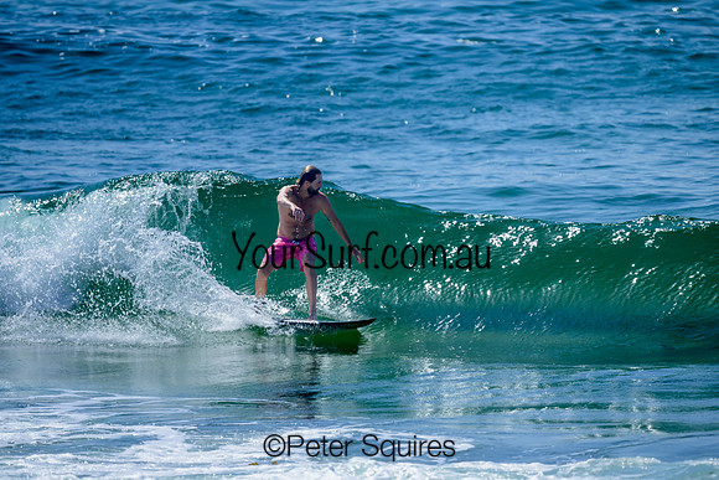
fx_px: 15981
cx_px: 360
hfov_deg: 2.6
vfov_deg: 1.7
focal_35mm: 800
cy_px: 240
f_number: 6.3
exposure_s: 1/2000
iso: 180
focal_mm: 800
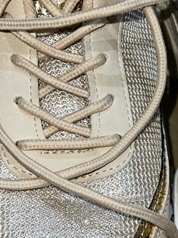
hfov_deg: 17.1
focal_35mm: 85
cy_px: 150
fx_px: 584
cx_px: 154
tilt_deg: -56.2
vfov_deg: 23.0
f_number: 1.5
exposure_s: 1/69
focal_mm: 5.7
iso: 32
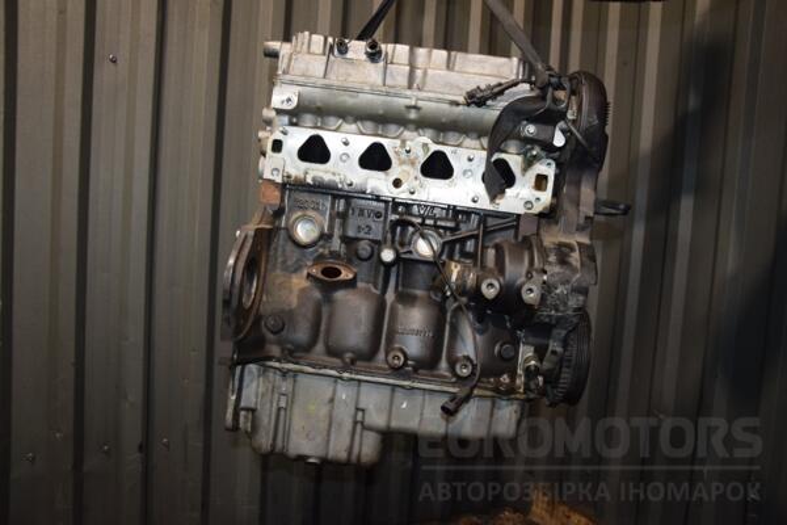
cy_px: 262
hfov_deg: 59.5
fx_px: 689
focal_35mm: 32
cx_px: 394
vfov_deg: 41.7
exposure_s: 1/60
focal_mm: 21
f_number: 5
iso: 800
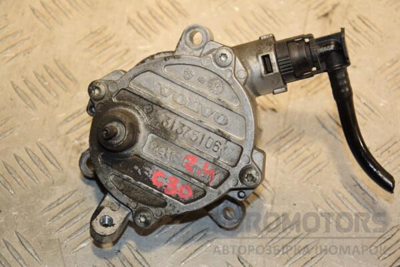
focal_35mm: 99
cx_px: 200
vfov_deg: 13.8
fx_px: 1100
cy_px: 134
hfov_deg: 20.6
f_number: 5.6
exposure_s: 1/200
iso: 800
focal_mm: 66
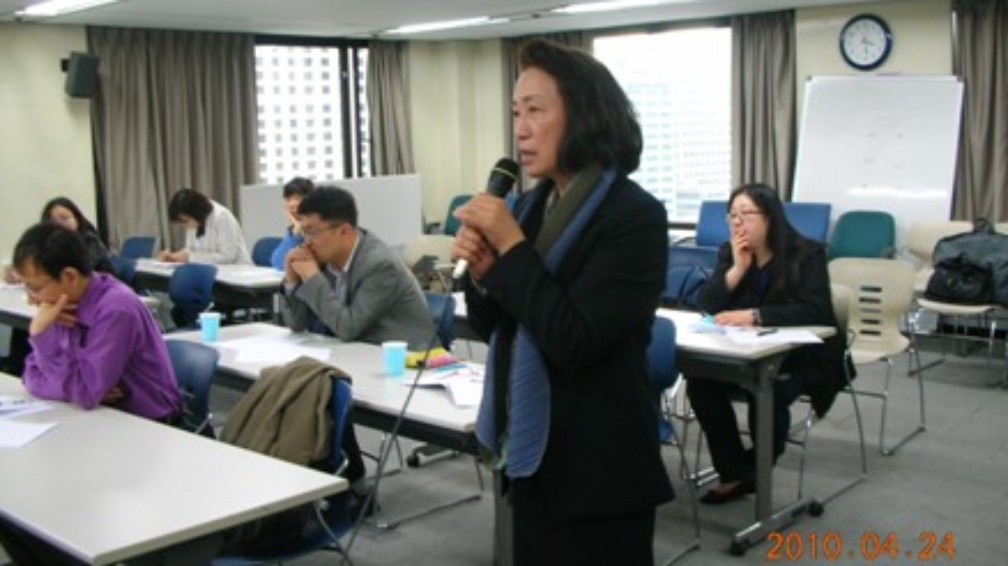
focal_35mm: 39
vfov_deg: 30.3
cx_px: 511
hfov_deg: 51.6
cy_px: 239
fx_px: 1042
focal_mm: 5.8
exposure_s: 1/11.1
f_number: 3
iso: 50
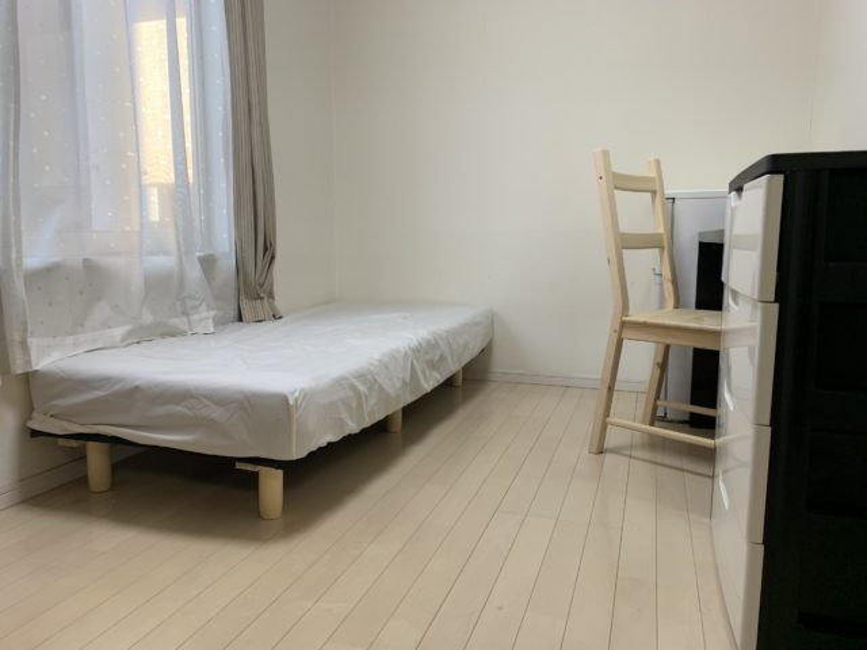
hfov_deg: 67.3
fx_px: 651
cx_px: 434
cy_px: 325
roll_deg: +0.2
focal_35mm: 26
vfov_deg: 53.1
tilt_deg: -7.1
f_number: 1.8
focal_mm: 4.25
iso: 64
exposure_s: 1/50
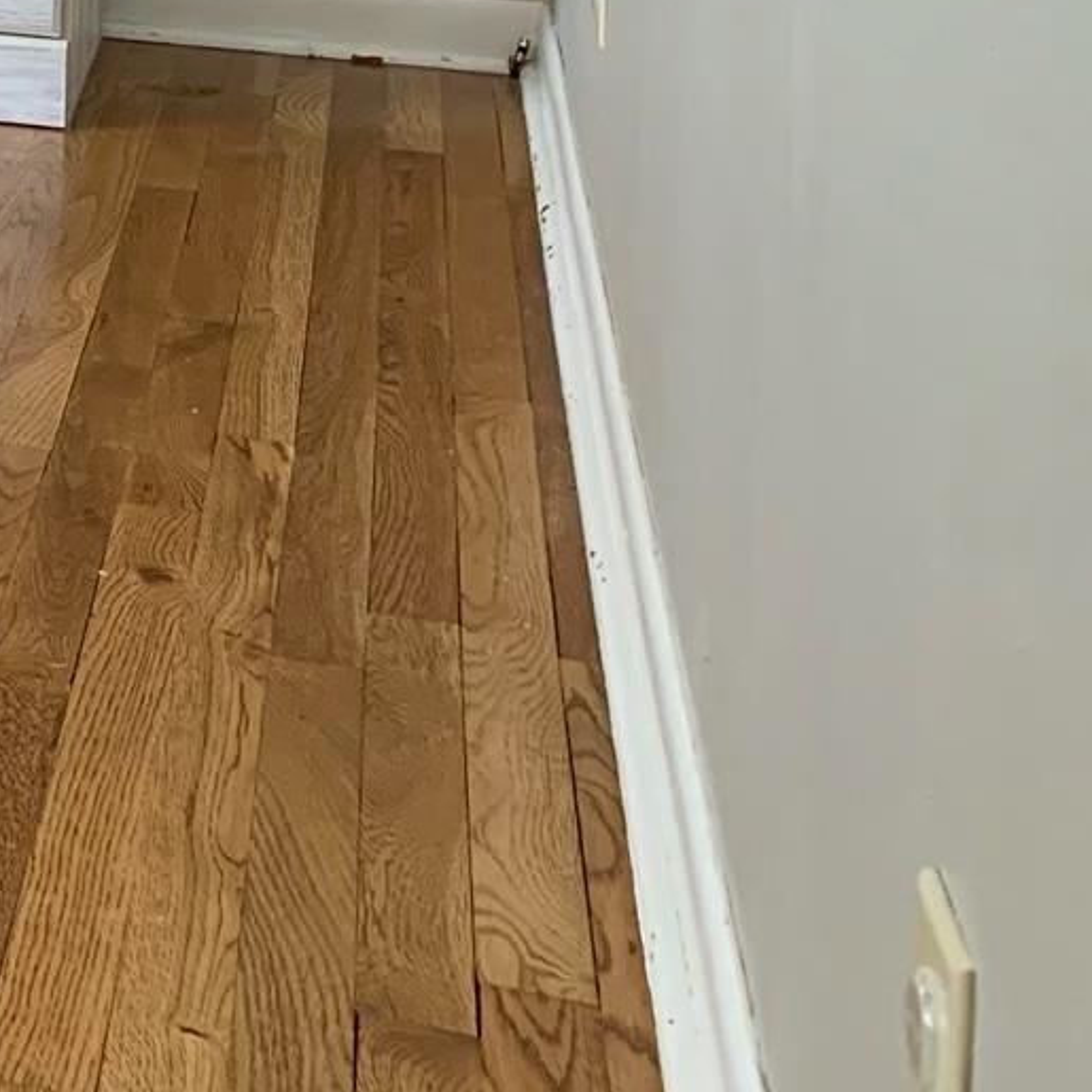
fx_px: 3212
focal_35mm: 90
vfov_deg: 17.5
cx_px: -865
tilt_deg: -2.0
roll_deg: -0.9
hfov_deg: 16.3
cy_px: -492
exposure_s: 1/60
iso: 125
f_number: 1.8
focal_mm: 4.25
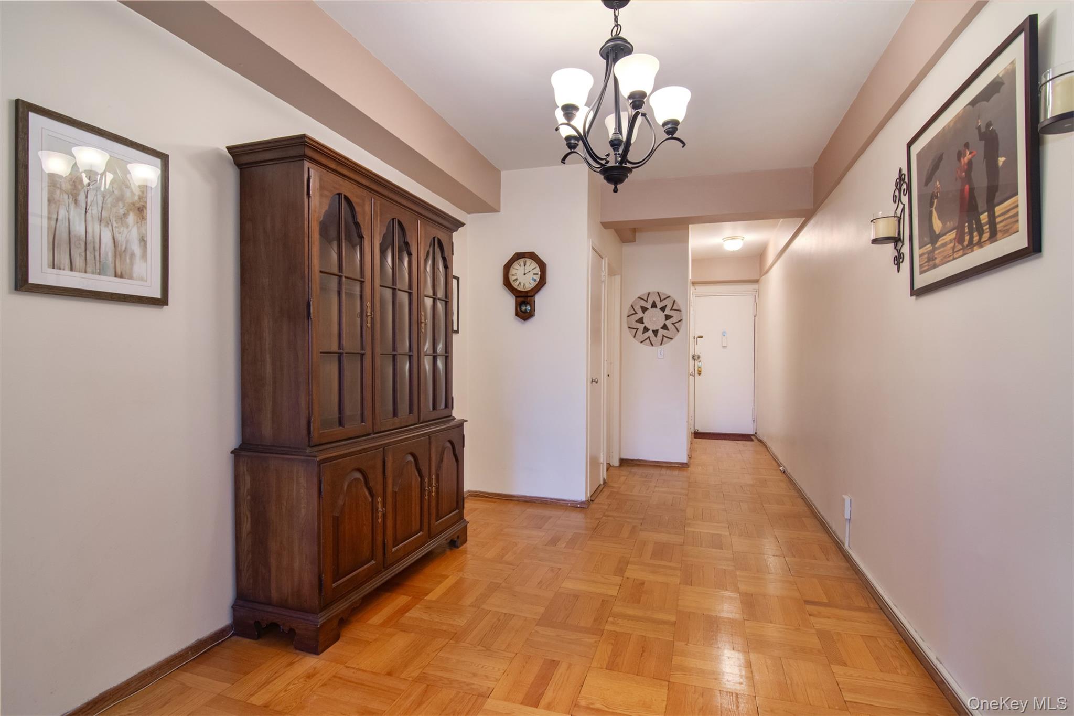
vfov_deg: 72.0
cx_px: 537
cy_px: 358
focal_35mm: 16
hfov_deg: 95.0
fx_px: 492
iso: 640
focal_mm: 11
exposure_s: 1/60
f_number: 8
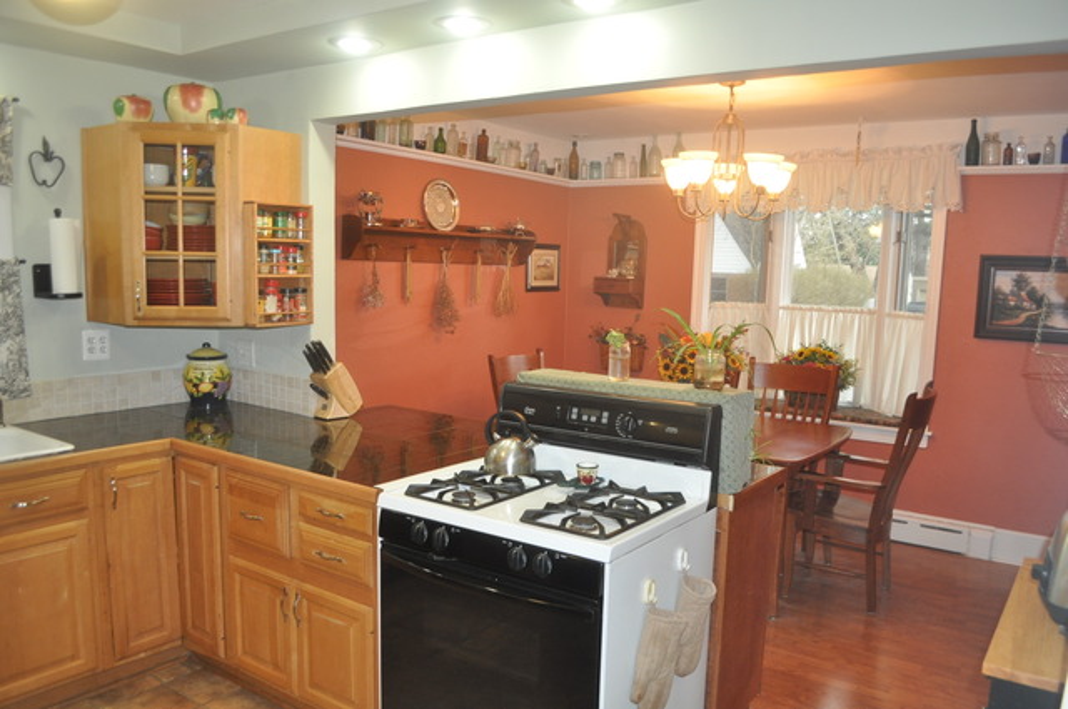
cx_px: 534
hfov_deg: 67.4
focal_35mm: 27
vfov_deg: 47.8
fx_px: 800
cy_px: 354
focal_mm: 18
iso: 800
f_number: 3.5
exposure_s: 1/60
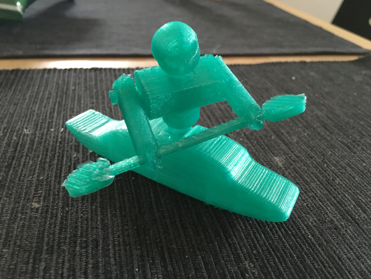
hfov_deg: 61.7
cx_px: 186
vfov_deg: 48.2
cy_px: 140
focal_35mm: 29
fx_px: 311
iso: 200
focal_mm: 4.15
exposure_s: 1/17
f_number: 2.2
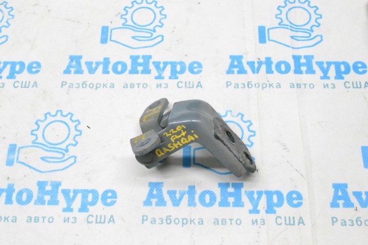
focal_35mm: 48
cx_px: 184
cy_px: 122
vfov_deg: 28.0
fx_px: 490
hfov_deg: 41.1
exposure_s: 1/50
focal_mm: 32
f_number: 18
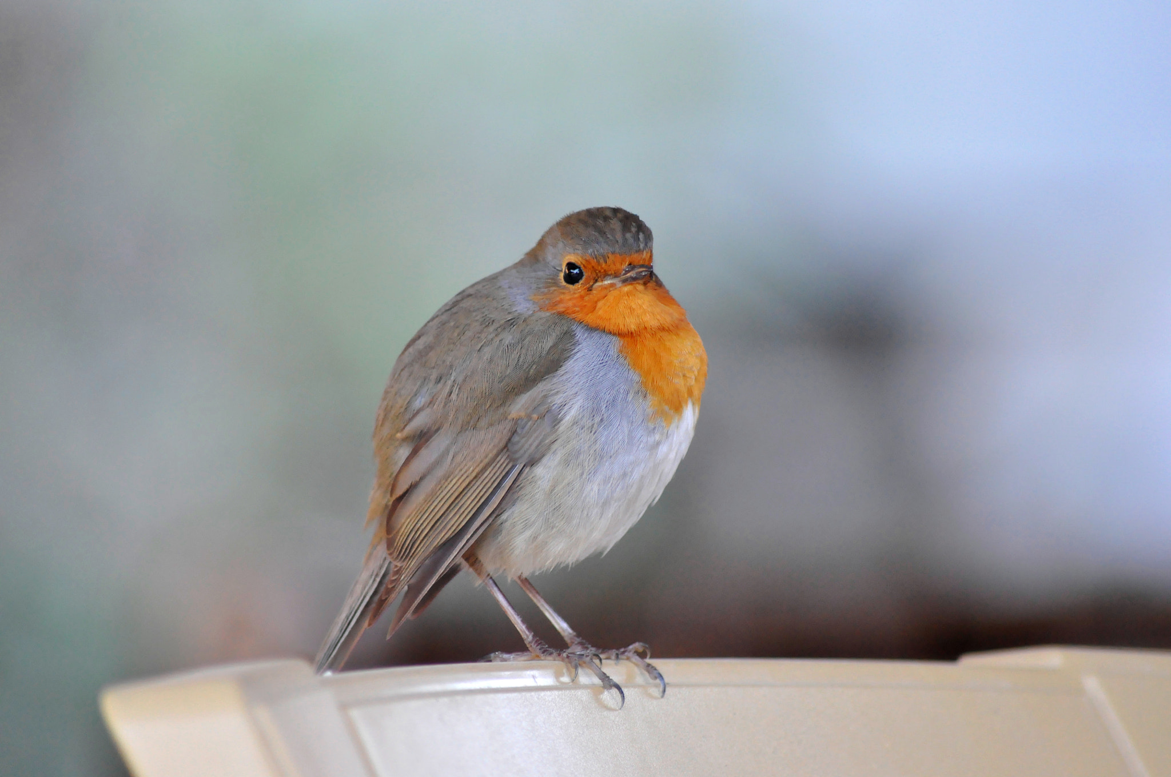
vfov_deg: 3.0
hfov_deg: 4.6
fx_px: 14619
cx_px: 586
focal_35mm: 450
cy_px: 388
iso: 1600
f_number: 5.6
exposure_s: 1/100
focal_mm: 300
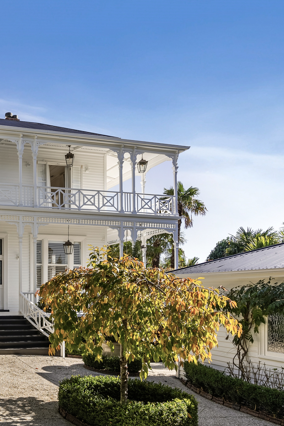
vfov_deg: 63.7
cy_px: 212
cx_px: -22
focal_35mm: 29
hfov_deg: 38.0
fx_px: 343
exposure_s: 1/160
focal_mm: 19
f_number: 6.3
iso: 100
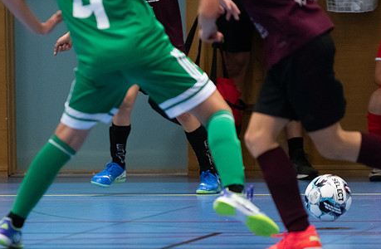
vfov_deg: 3.0
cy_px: 141
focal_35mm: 449
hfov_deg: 4.6
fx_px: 4723
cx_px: 194
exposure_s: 1/500
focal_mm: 200
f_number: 3.2
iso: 5000
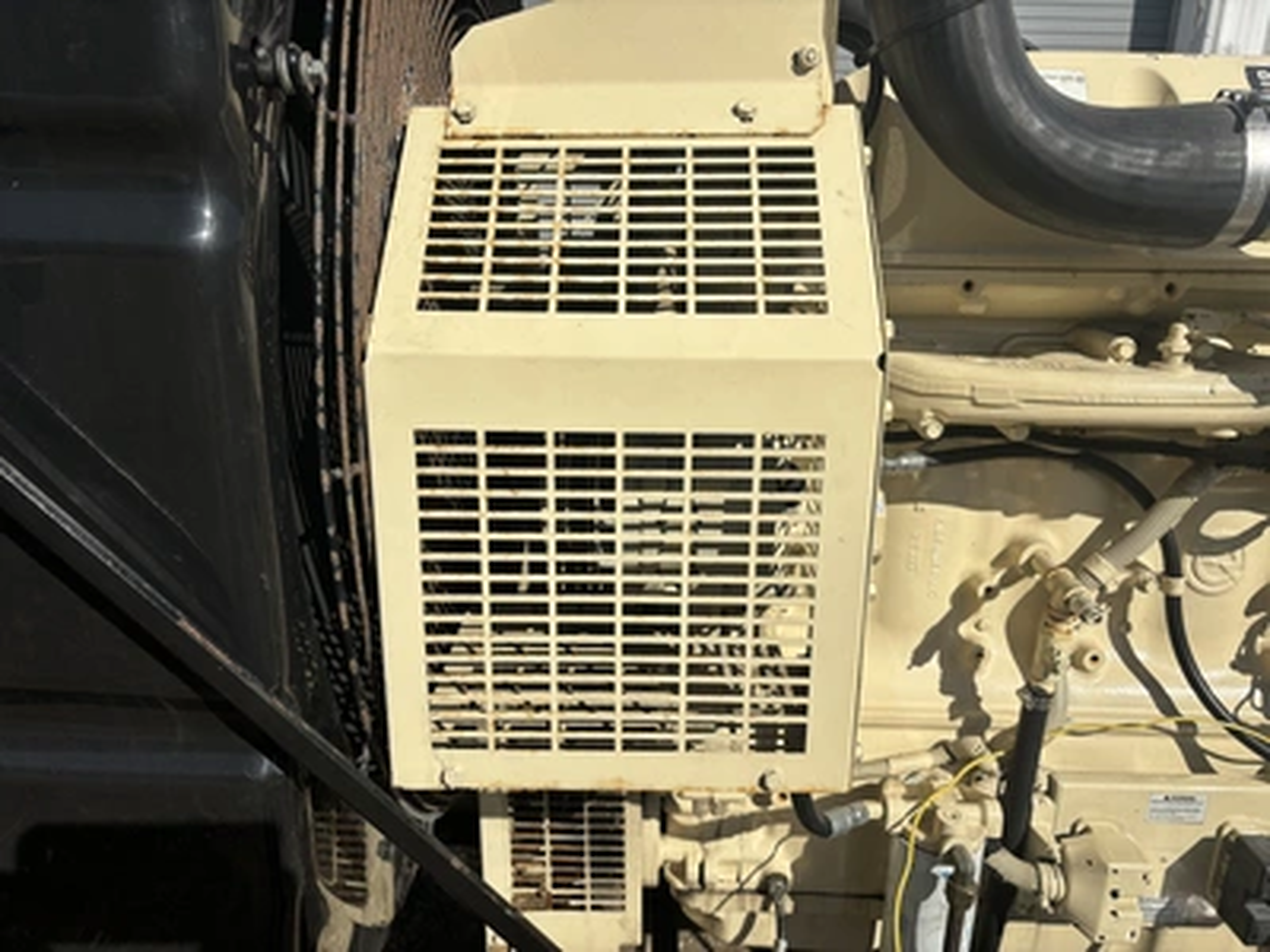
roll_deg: -1.3
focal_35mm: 26
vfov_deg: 53.1
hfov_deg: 67.3
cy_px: 476
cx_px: 635
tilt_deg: -18.3
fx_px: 954
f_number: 1.6
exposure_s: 1/7194
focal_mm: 5.96
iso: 50
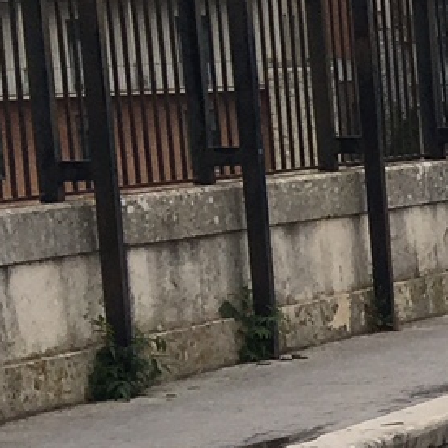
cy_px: 419
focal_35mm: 187
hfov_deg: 8.0
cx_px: 1368
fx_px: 2738
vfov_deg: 9.3
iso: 25
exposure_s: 1/712
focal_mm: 4.15
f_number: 2.2
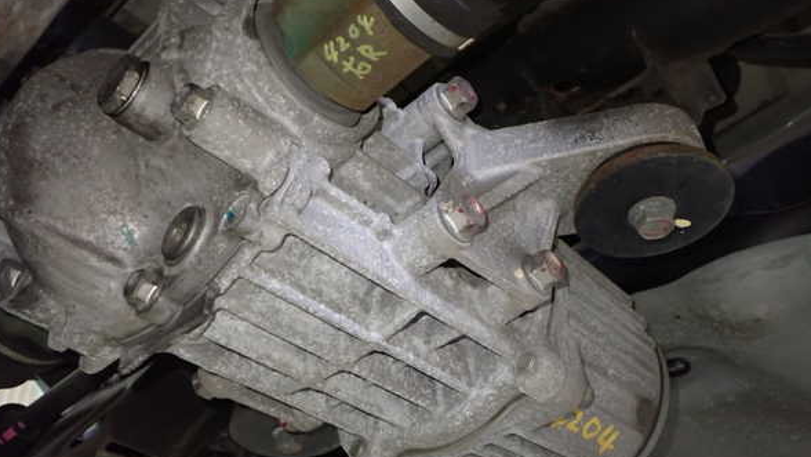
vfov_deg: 29.7
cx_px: 399
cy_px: 269
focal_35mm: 40
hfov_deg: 50.5
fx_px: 860
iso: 800
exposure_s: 1/25
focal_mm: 6.37
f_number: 2.5
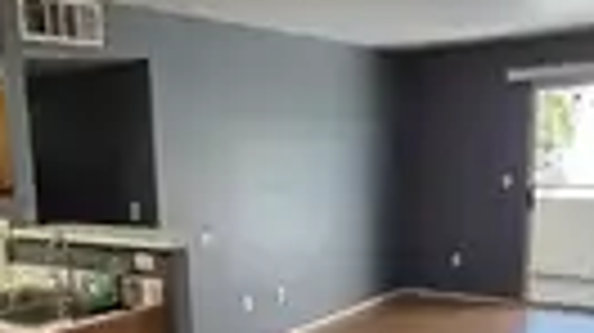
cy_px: 302
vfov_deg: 26.7
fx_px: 677
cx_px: 256
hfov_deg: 47.3
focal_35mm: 43
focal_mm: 2.2
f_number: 1.9
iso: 64
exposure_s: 1/60
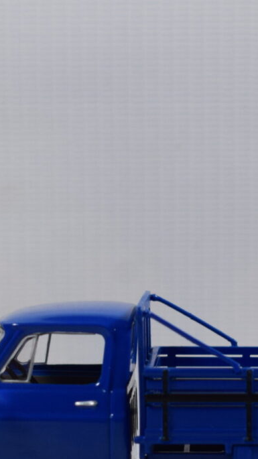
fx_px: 2251
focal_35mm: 185
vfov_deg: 11.6
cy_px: 381
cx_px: 244
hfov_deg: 6.5
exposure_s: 1/50
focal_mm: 42
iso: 400
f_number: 8
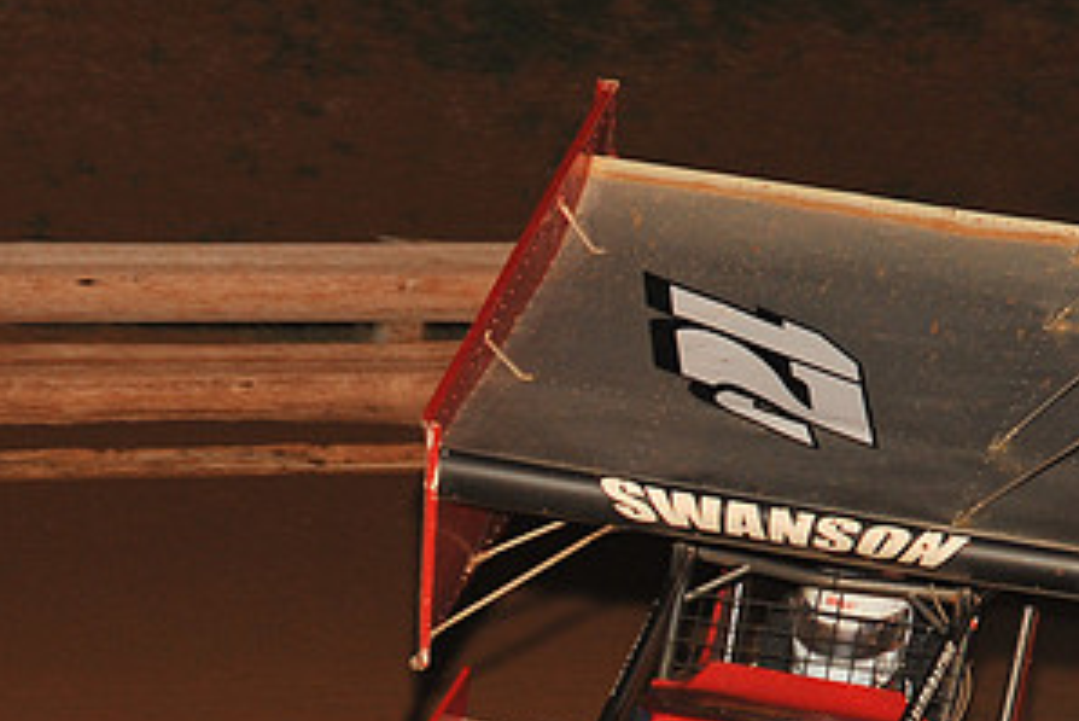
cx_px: 695
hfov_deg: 9.4
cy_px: 658
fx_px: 6537
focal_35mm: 218
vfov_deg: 6.3
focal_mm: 112
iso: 800
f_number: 6.3
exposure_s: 1/320
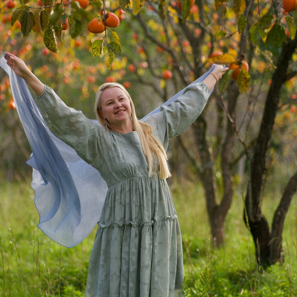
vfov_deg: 10.7
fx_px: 1582
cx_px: 148
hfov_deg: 10.7
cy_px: 162
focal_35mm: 163
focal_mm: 85
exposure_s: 1/800
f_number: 2.2
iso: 100
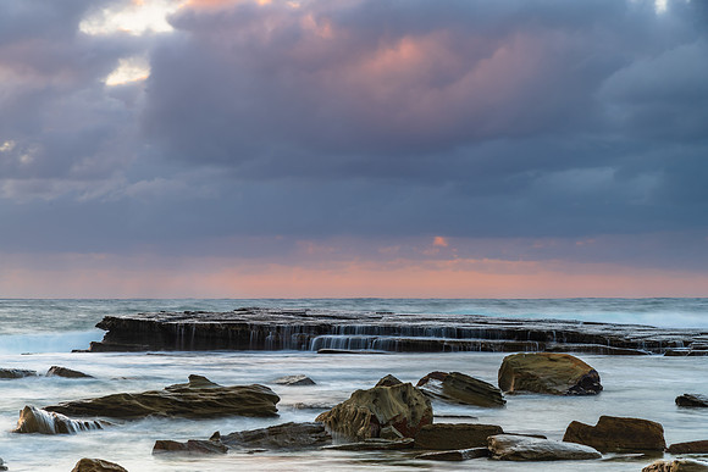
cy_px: 236
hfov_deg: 23.6
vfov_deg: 15.9
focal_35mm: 86
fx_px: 1692
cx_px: 354
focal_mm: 85
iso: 31
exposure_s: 2
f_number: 11
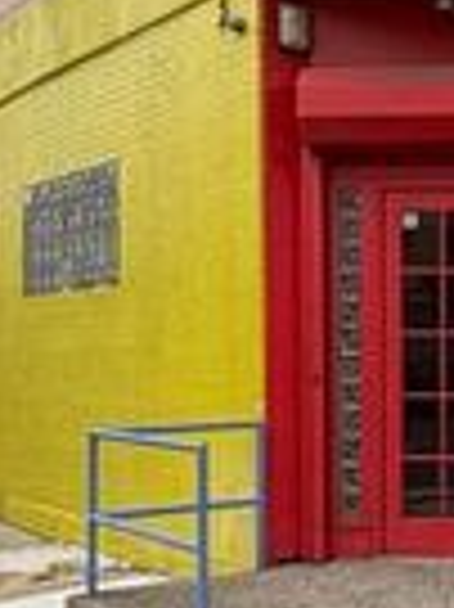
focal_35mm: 69
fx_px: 1209
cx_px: 467
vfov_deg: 28.1
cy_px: 358
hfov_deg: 20.5
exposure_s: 1/225
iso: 40
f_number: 2.2
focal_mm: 2.22
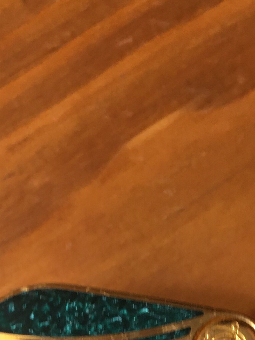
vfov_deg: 24.1
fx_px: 737
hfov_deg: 19.5
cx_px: 64
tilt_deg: -76.8
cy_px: 384
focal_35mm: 75
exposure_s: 1/17
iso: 64
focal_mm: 4.15
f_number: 2.2
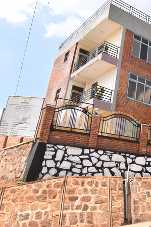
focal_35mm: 49
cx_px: 181
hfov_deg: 24.9
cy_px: 87
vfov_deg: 40.1
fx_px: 308
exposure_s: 1/250
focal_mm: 17
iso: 100
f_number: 8
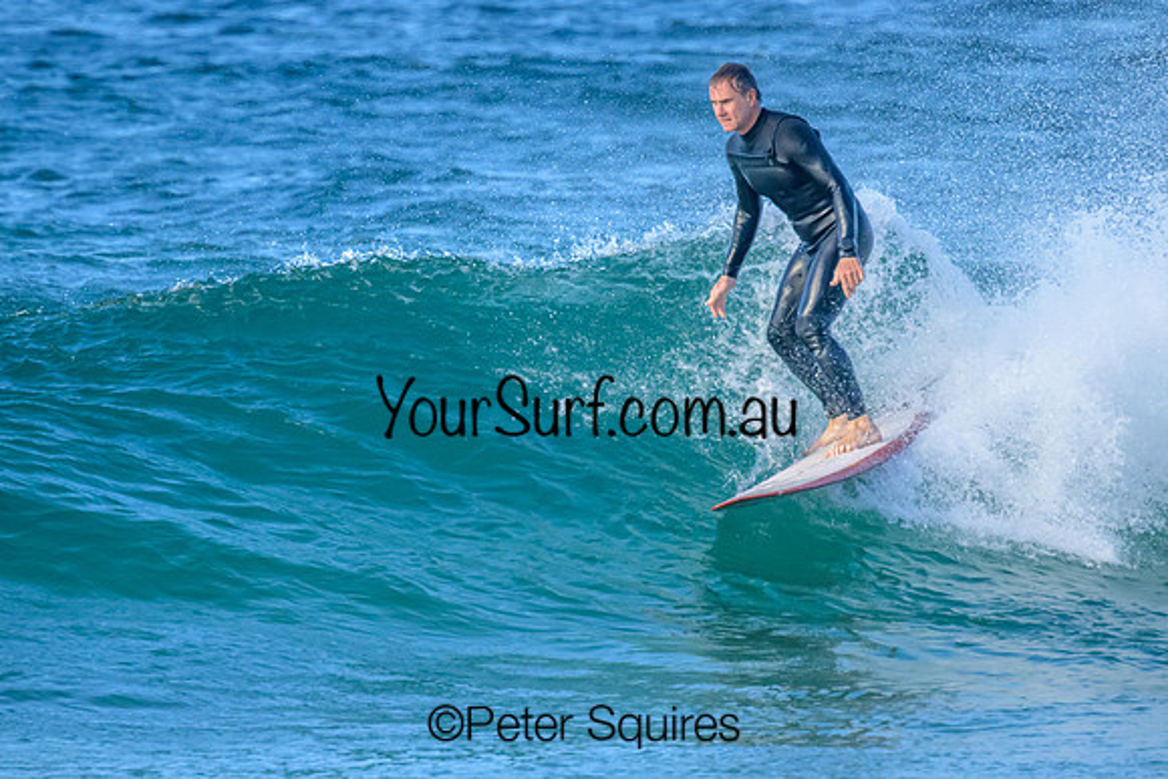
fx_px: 31455
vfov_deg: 1.4
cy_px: 454
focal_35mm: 969
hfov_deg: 2.1
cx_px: 542
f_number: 11
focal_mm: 800
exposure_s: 1/2000
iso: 4000
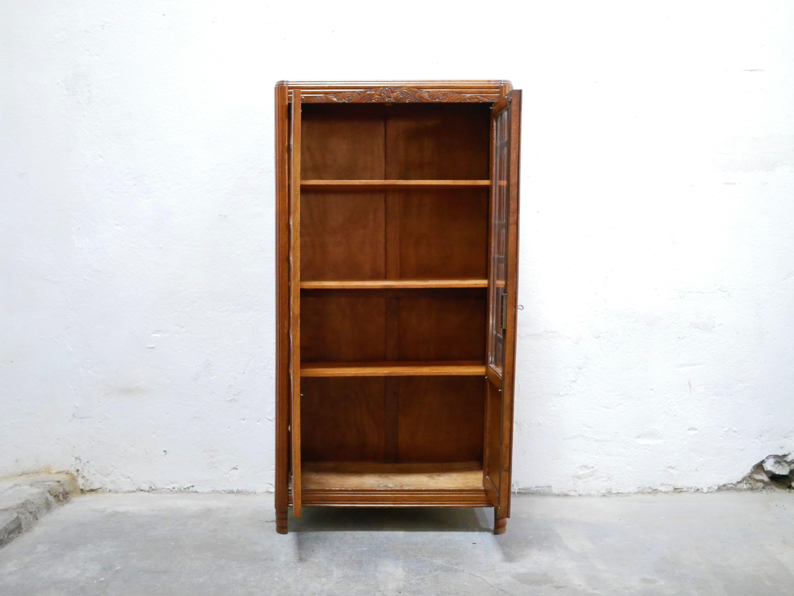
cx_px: 397
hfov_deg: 46.8
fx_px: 918
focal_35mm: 40
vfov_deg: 36.0
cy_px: 298
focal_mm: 20
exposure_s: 1/40
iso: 3200
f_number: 1.7
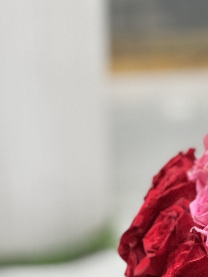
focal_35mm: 313
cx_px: 397
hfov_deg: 4.7
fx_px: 2508
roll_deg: -0.3
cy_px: 285
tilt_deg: -20.9
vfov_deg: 6.3
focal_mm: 9
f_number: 2.8
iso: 160
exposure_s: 1/60
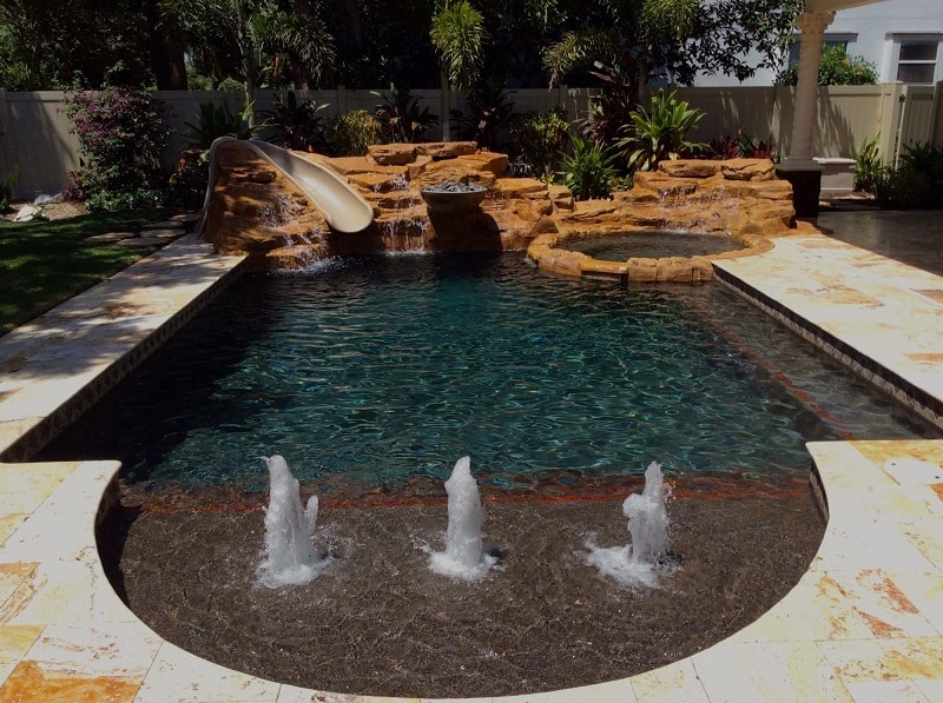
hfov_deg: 56.9
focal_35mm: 32
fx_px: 870
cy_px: 352
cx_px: 472
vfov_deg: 44.0
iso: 32
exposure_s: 1/1431
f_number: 2.4
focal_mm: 3.3
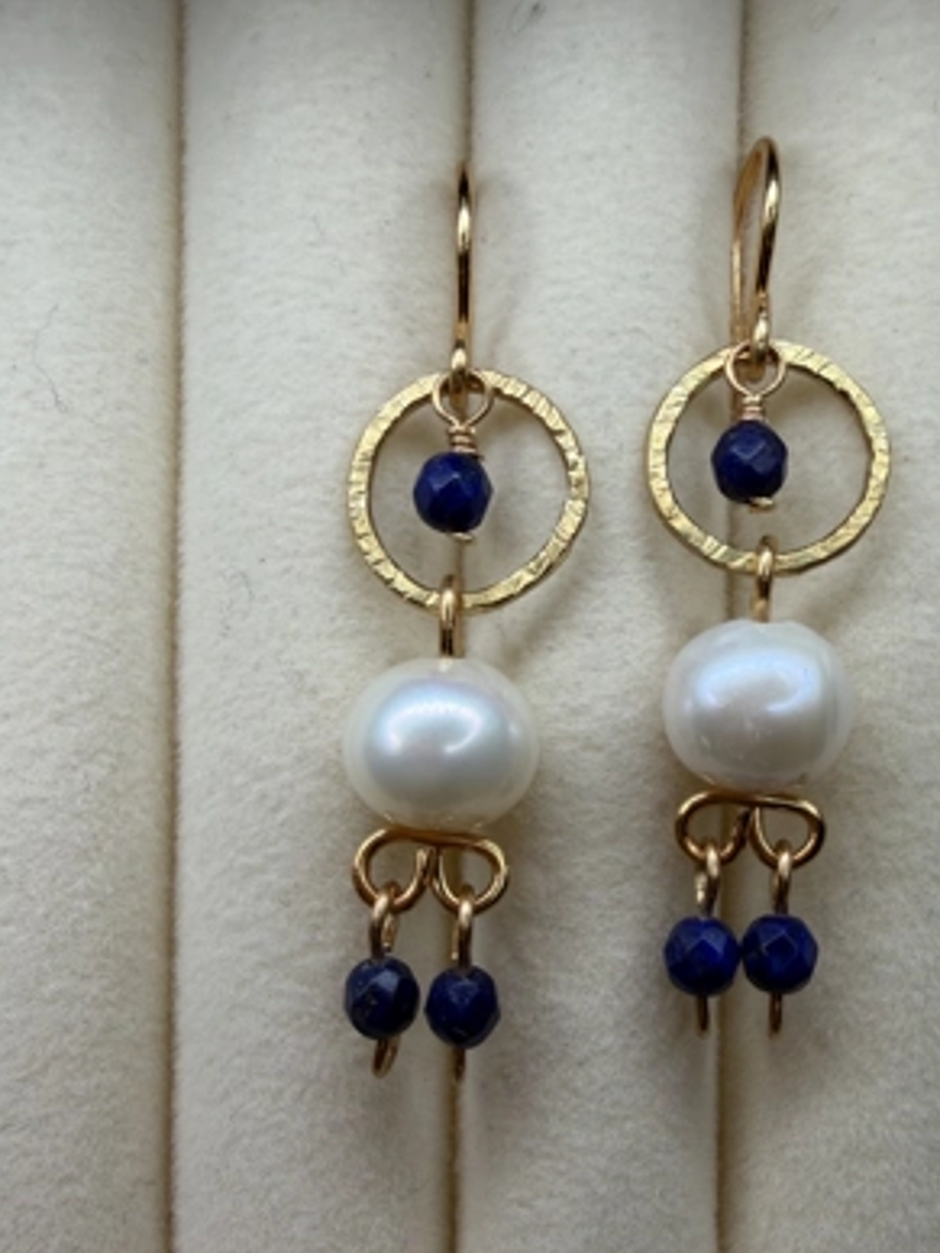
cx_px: 578
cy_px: 702
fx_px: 1195
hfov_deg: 42.7
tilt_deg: -2.2
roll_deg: -1.7
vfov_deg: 55.2
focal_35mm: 33
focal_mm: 2.22
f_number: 2.2
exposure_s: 1/537
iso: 32
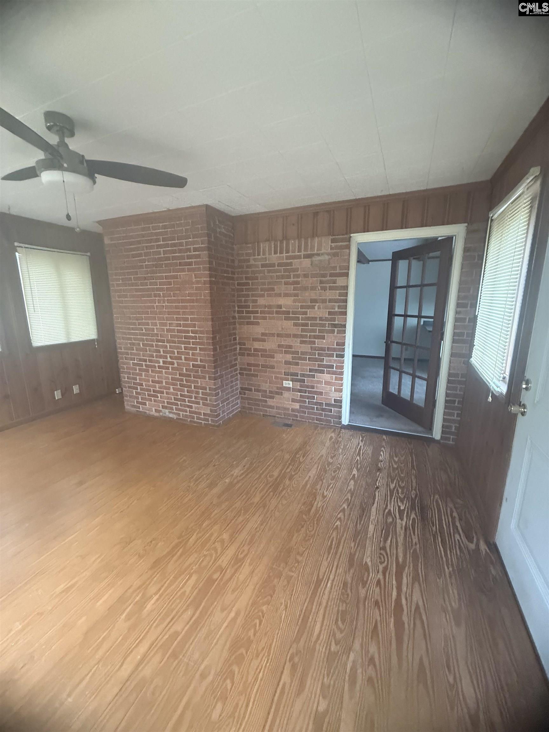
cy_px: 366
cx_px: 274
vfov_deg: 102.1
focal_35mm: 14
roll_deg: +0.2
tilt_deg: -11.2
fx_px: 296
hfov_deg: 85.7
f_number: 2.2
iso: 640
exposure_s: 1/60
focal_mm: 2.22
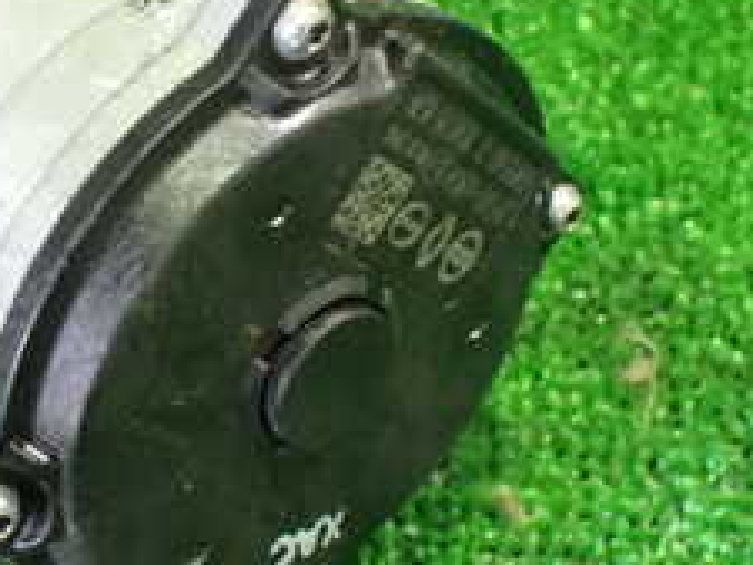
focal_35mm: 80
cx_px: -57
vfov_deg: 18.4
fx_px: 1741
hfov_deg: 23.1
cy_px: 301
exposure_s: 1/30
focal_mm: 5.4
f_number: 2.3
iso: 1250
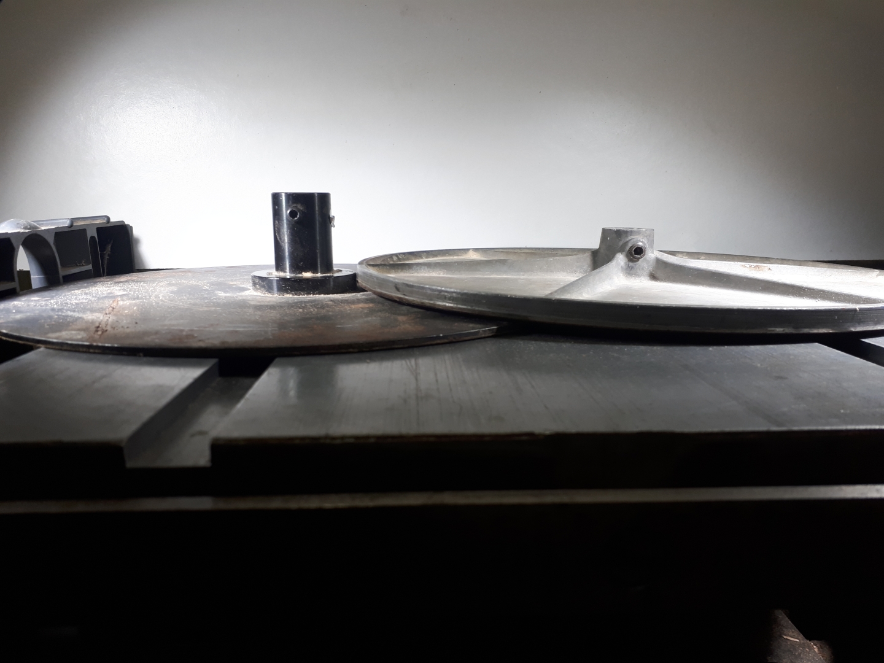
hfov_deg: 65.3
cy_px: 332
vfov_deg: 51.4
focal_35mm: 27
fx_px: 690
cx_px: 442
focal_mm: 3.6
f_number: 1.9
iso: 80
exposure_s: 1/100
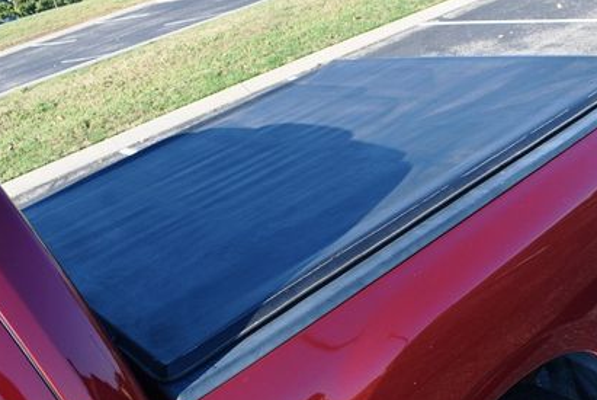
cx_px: 391
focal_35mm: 42
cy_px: 263
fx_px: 697
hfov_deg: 45.7
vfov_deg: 31.7
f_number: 7.1
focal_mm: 18
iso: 200
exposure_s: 1/250
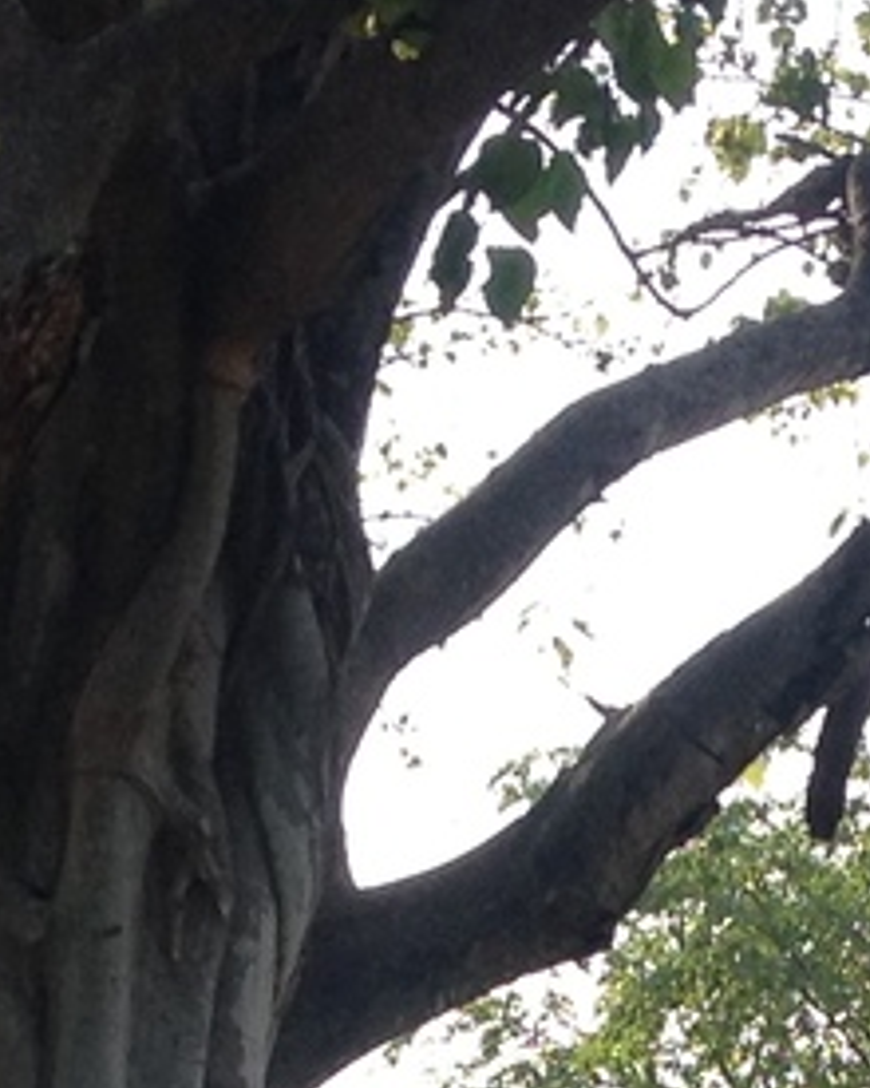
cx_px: 842
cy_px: 1832
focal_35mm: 199
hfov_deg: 7.7
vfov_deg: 9.3
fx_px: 6405
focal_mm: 4.28
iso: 50
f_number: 2.4
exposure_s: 1/642
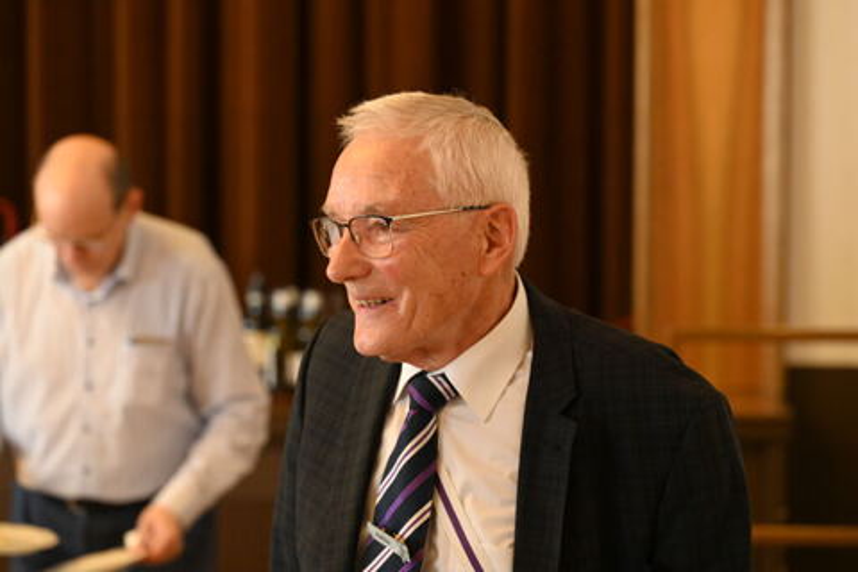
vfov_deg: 13.0
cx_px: 429
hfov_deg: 19.5
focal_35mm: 105
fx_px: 2502
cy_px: 286
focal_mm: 105
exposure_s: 1/320
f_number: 4.5
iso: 5000
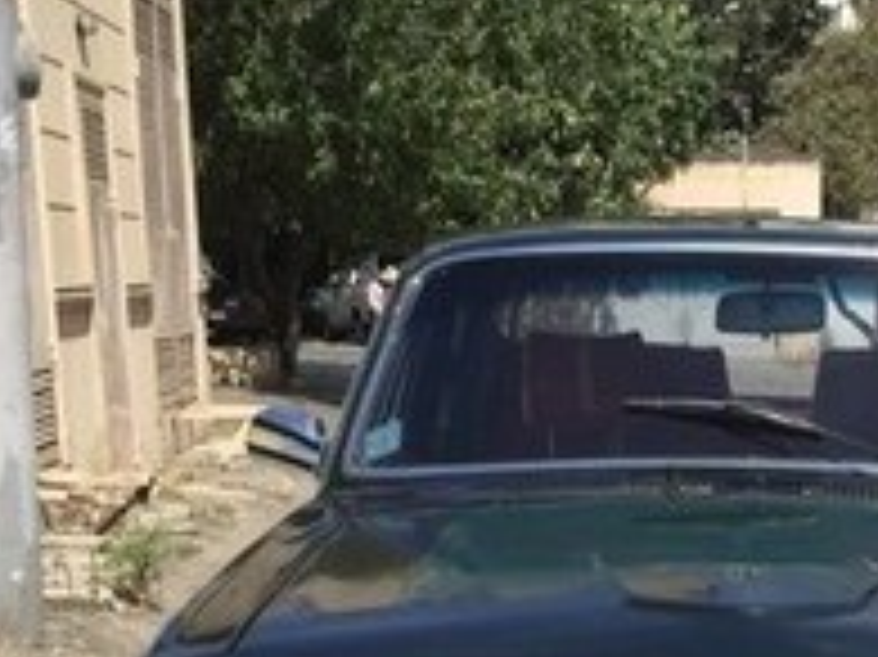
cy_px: 1055
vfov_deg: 13.9
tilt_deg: -16.1
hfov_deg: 19.5
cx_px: 855
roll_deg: -1.3
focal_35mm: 98
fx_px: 2484
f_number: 2.2
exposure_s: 1/2198
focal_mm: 4.15
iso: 32
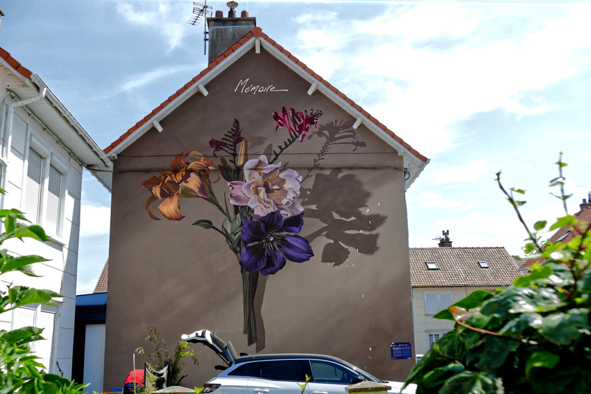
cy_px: 197
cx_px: 296
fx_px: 575
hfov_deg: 54.4
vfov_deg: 37.9
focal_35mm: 35
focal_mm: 12.6
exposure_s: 1/1600
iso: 125
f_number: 3.1
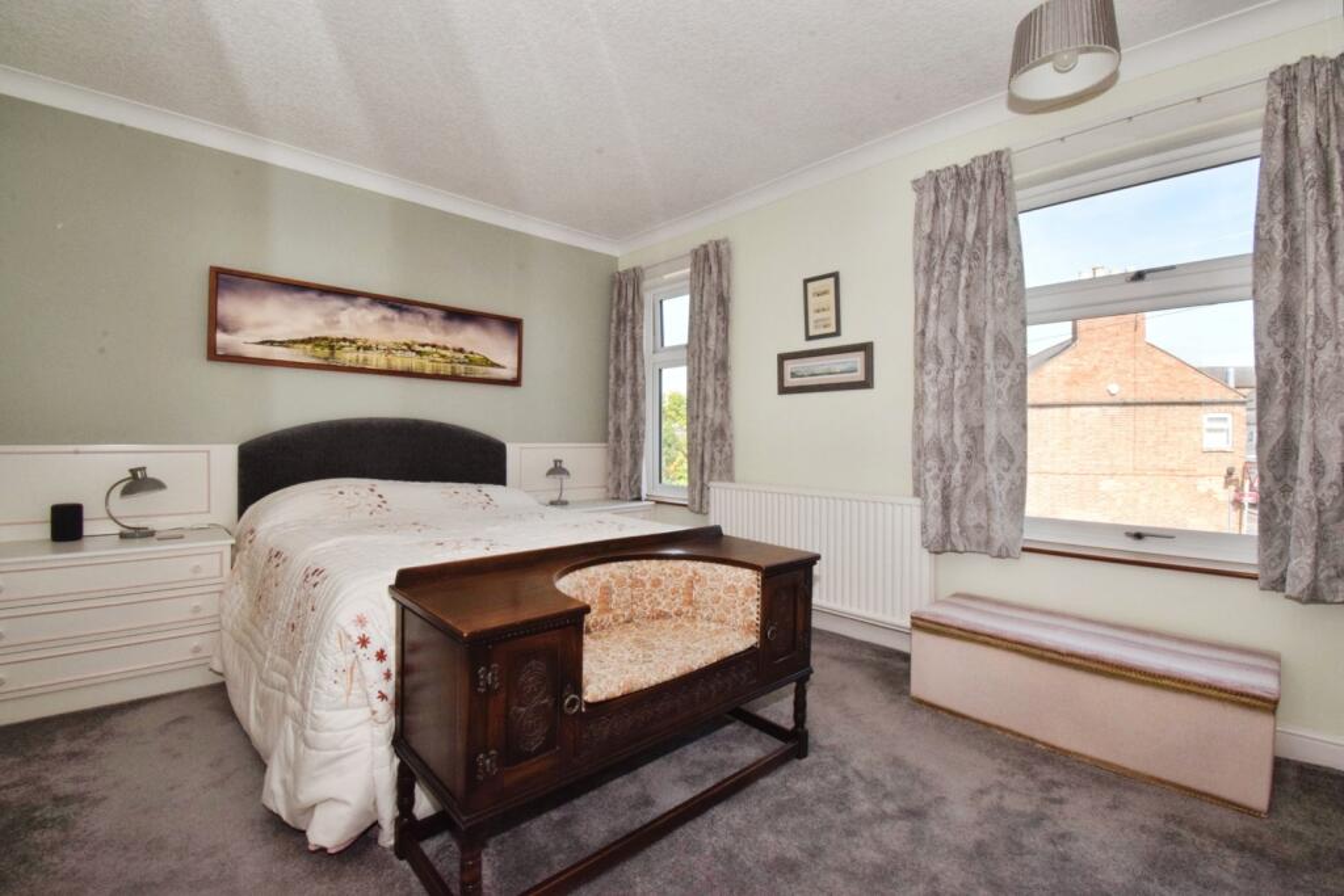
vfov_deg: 77.3
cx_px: 672
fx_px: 560
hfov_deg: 100.4
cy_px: 448
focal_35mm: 15
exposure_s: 1/60
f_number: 22
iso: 1000
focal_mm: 10
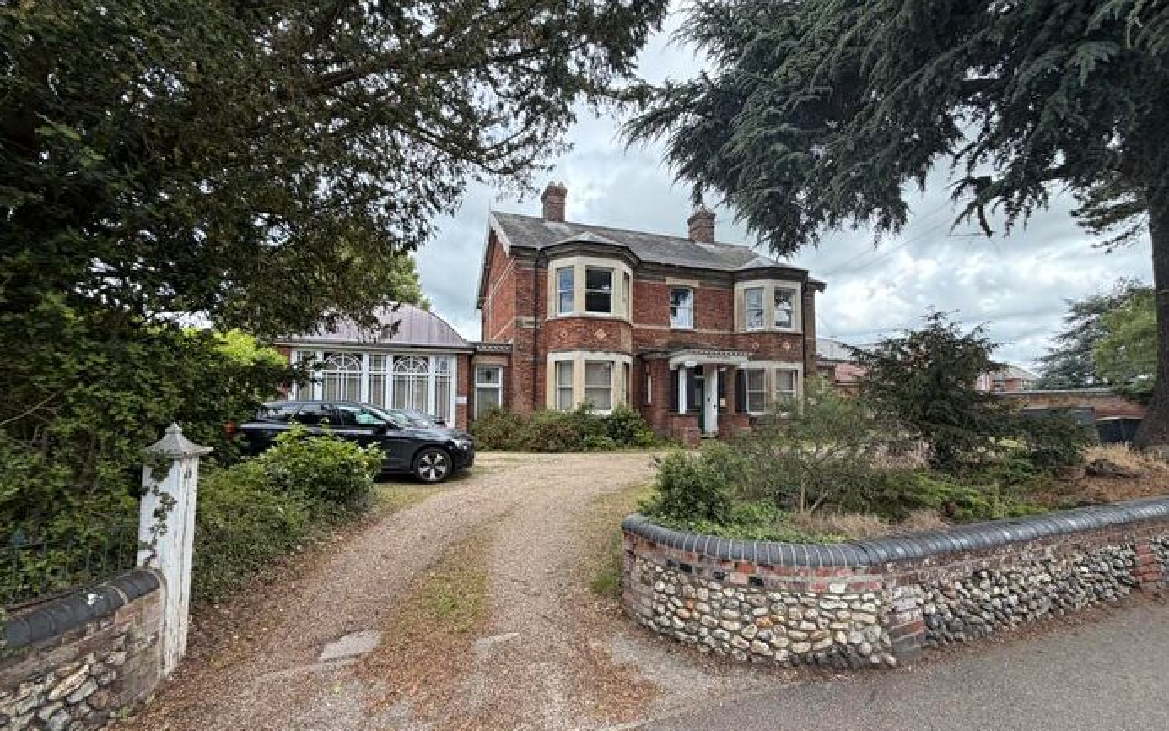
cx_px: 582
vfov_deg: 74.7
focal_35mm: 15
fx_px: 478
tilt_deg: +2.2
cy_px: 387
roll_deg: -1.0
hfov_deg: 101.5
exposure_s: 1/502
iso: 50
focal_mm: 2.22
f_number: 2.2
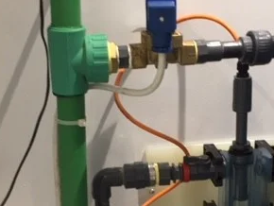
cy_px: 142
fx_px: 507
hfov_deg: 30.2
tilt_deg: -19.9
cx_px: 161
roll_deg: -0.3
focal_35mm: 64
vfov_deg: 22.8
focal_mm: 4.15
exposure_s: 1/33
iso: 100
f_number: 2.2
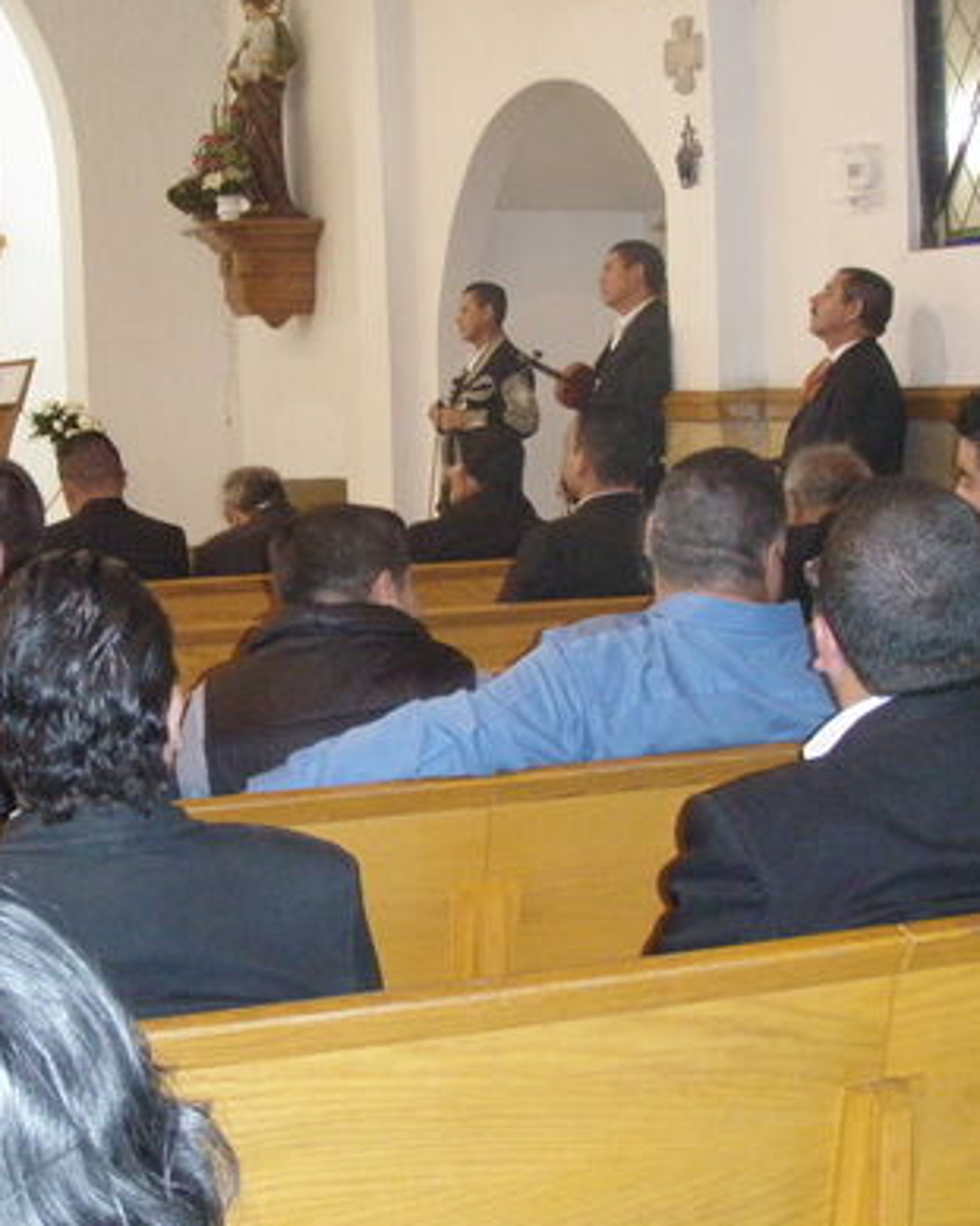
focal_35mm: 61
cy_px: 618
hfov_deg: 24.8
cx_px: 290
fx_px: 2212
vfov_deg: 31.0
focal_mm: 6.7
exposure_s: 1/30
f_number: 3.5
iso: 500
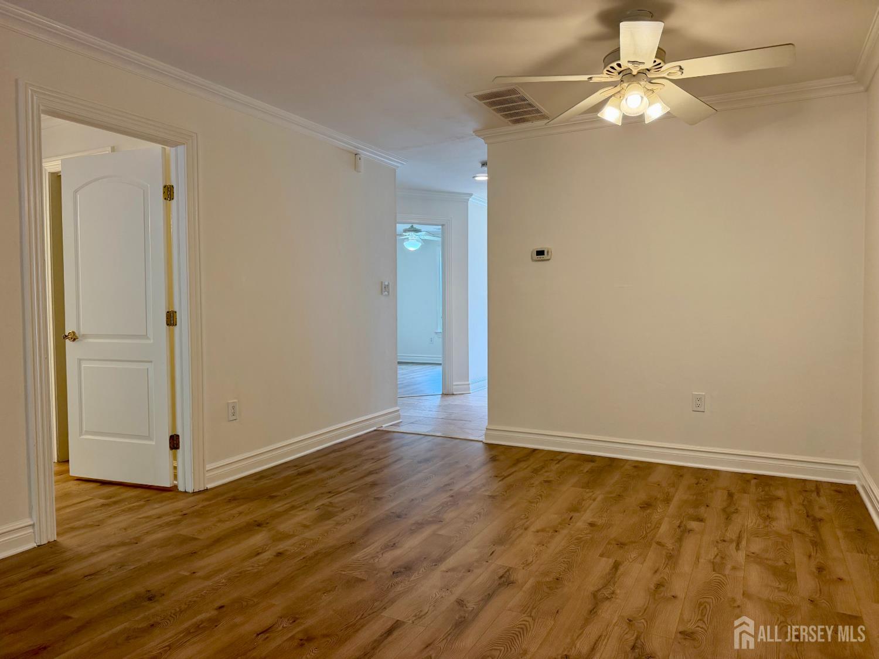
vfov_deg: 56.8
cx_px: 440
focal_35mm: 24
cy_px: 330
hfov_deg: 71.6
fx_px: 609
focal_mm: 6.76
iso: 250
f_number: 1.78
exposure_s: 1/120
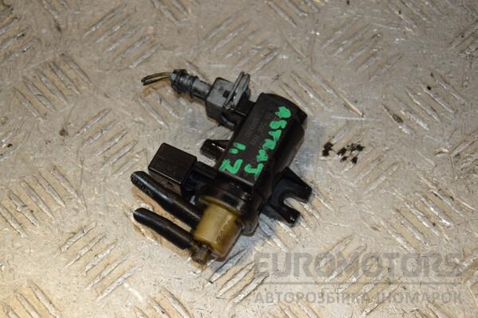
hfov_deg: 21.9
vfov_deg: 14.7
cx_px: 239
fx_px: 1235
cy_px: 159
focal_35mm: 93
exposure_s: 1/200
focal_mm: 62
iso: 800
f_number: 7.1
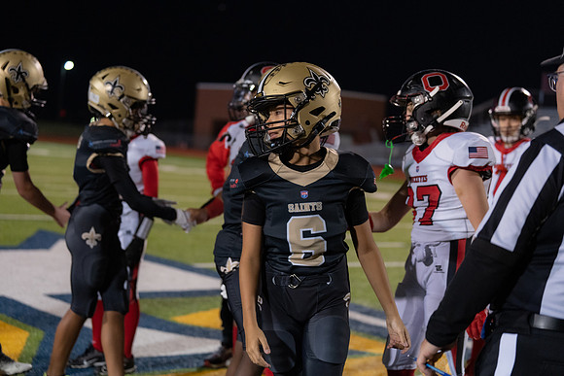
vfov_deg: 19.5
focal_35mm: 70
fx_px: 1097
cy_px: 188
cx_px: 282
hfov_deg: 28.8
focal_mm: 70
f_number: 2.8
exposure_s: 1/500
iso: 2500
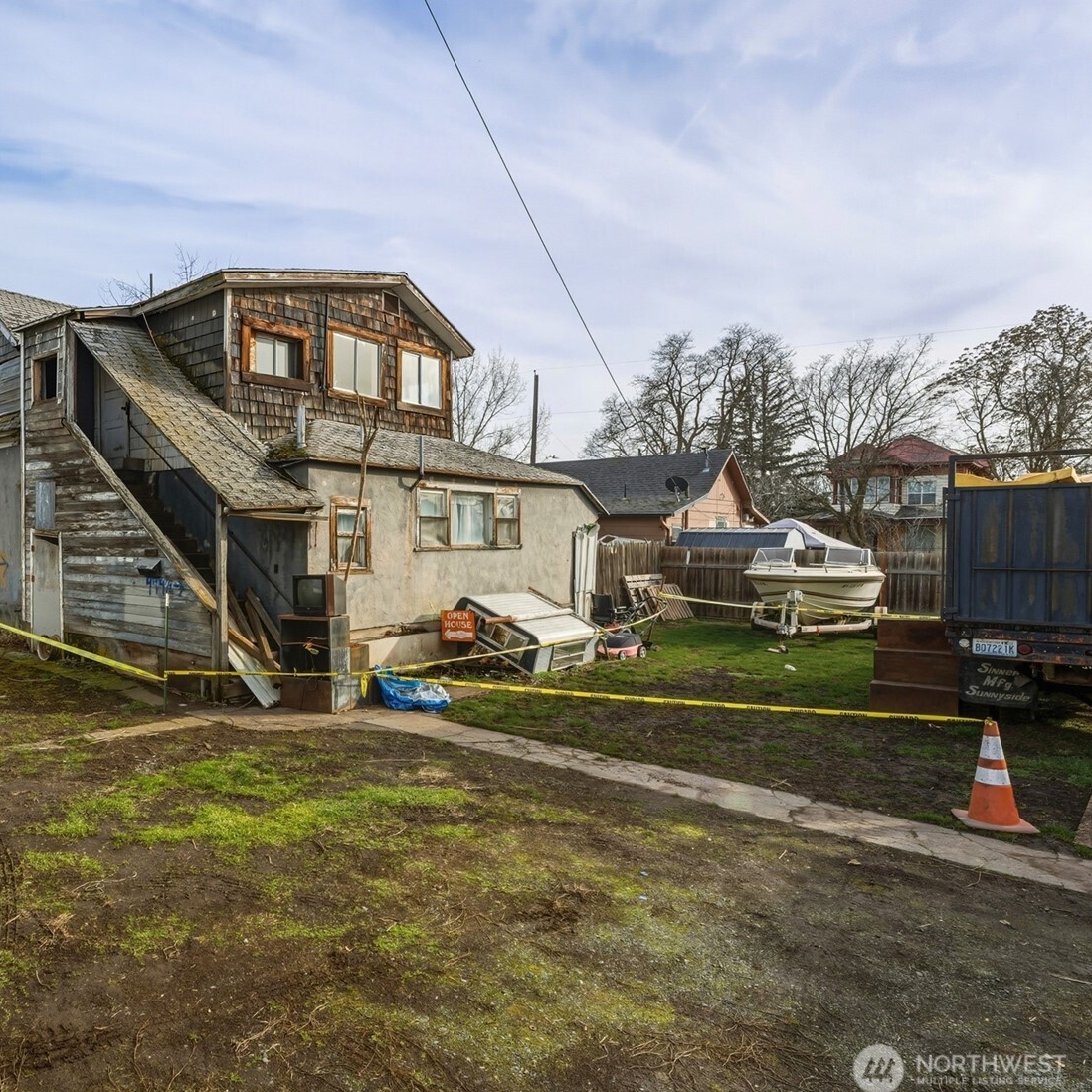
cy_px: 546
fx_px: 778
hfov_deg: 65.2
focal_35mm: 22
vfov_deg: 70.1
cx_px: 252
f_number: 11
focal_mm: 16.6
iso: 400
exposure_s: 1/2500
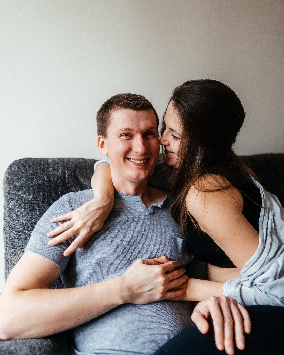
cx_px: 144
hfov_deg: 51.5
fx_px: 294
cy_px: 185
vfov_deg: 62.2
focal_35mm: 28
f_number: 1.4
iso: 500
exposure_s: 1/250
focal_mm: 24
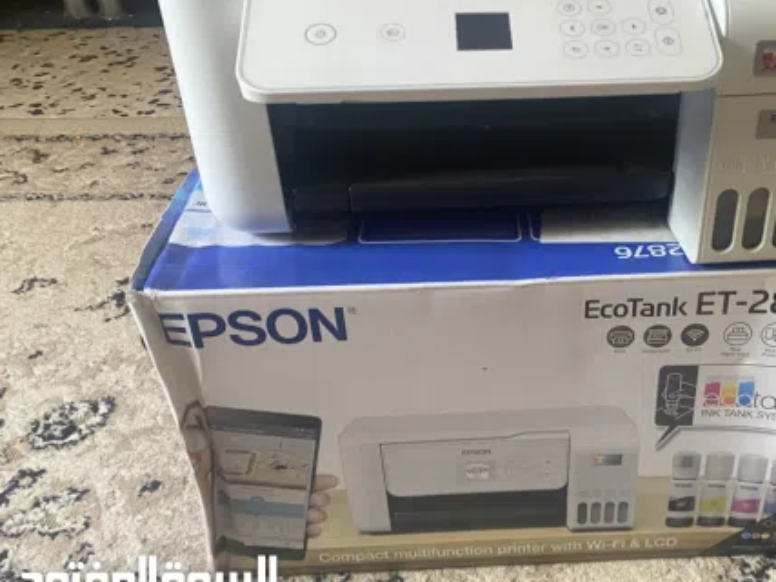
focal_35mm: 39
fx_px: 874
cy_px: 293
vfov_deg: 36.8
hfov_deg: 46.7
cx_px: 551
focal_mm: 4.25
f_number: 1.8
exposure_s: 1/60
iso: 400
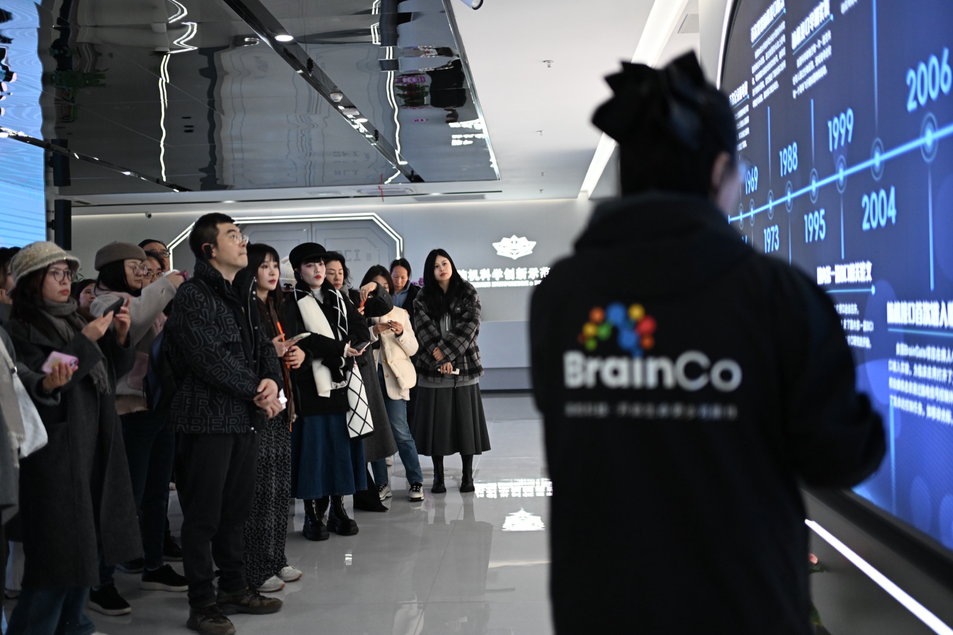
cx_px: 476
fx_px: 1059
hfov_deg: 48.5
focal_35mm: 40
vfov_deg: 33.4
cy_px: 318
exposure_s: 1/800
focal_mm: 40
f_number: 2
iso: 2000
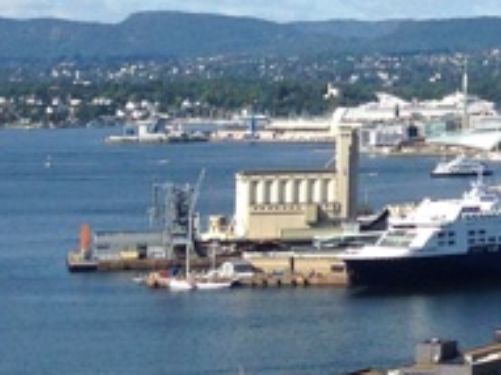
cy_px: -165
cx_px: 934
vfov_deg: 8.2
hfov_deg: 10.4
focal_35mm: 177
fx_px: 2560
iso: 50
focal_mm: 4.12
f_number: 2.4
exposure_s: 1/2008
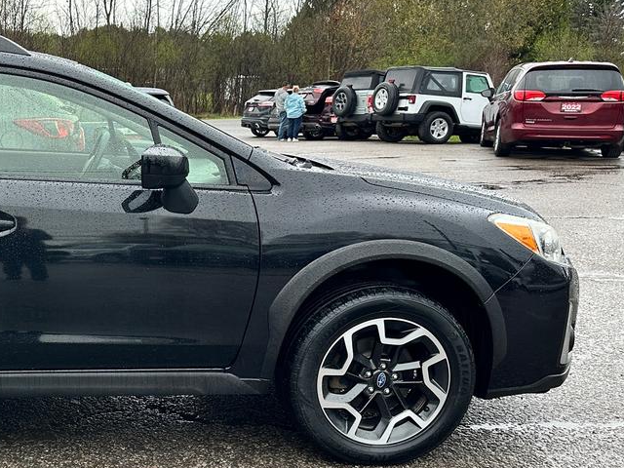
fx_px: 865
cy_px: 276
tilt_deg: -11.8
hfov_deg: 36.2
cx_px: 18
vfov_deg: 30.2
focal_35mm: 48
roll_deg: +1.7
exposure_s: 1/164
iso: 80
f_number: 1.78
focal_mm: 6.86
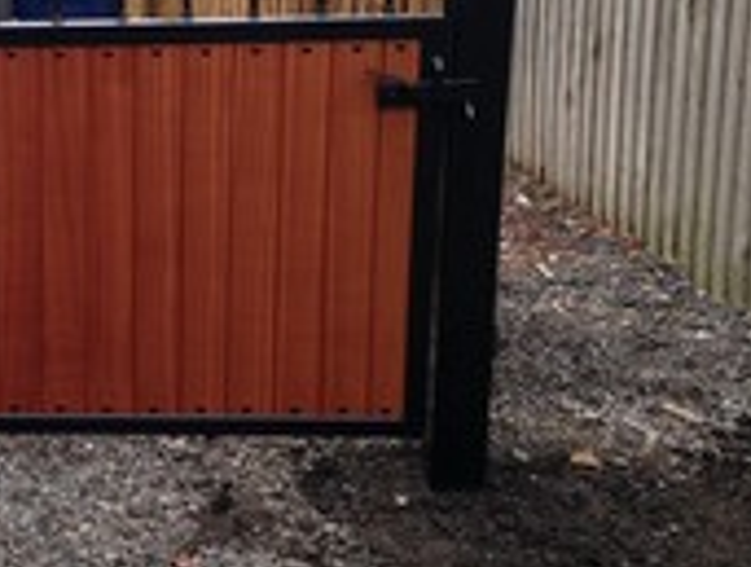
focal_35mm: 77
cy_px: 193
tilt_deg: -13.1
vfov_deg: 19.2
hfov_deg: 23.6
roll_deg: +0.9
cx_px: -97
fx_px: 1674
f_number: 2.4
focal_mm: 4.12
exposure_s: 1/343
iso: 50
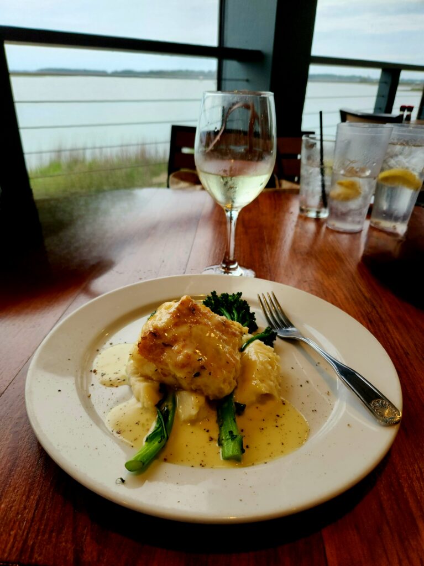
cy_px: 283
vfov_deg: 74.0
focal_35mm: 23
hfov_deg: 58.8
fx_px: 376
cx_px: 212
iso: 100
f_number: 1.8
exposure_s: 1/60.2
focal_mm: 5.4
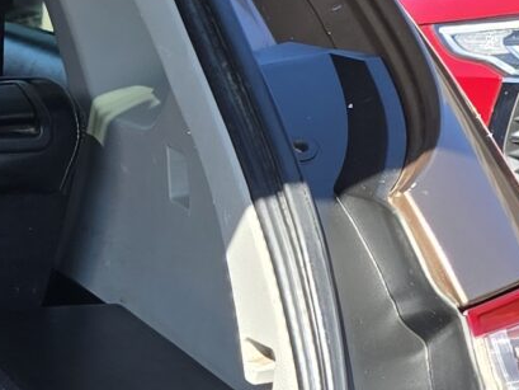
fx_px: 2160
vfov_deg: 10.1
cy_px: 471
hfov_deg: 11.9
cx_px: -580
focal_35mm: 144
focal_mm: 6.3
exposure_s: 1/305
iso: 12
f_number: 1.7
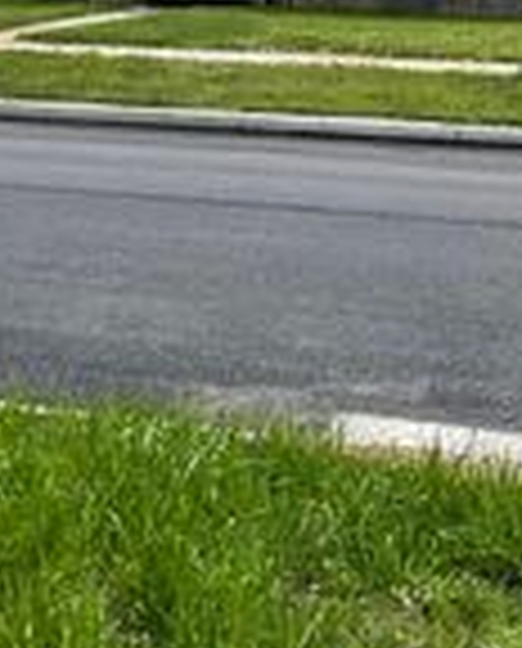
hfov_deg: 15.5
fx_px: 1885
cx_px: 490
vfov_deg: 18.9
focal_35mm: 98
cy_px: -25
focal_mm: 3
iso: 25
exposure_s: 1/2141
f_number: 1.8
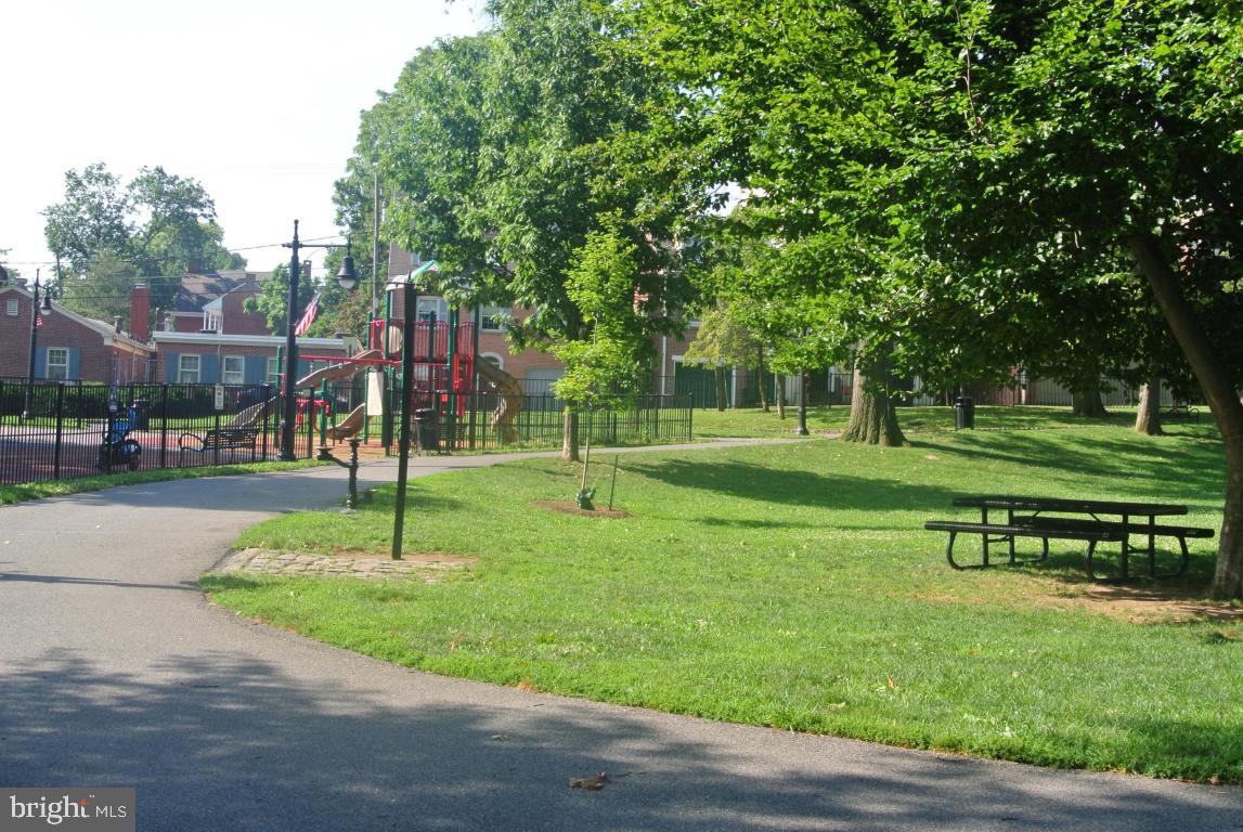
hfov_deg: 41.9
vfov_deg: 28.7
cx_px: 622
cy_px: 416
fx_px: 1625
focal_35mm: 47
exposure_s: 1/50
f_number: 11
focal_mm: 17.5
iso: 100
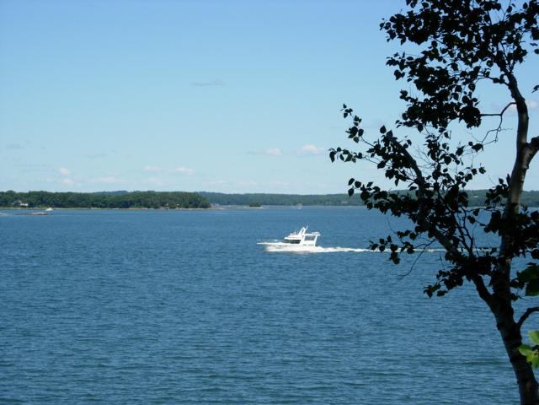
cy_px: 202
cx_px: 270
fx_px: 1760
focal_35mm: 113
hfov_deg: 17.4
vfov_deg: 13.1
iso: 64
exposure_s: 1/703
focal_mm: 23.4
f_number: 4.9
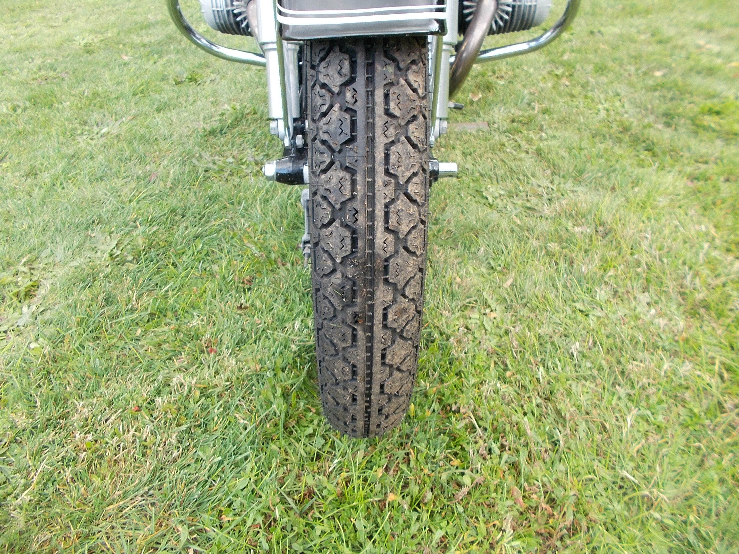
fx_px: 555
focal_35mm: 26
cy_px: 277
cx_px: 370
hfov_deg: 67.3
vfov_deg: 53.1
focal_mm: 4.6
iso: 125
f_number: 3.2
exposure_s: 1/25
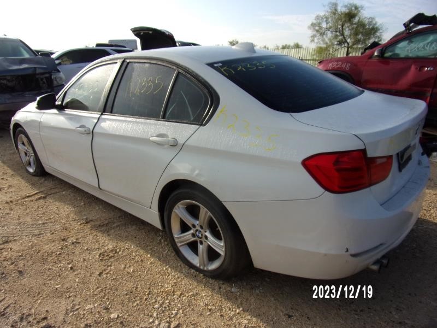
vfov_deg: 56.8
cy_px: 164
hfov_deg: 71.6
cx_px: 218
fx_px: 303
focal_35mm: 24
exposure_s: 1/850
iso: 80
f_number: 3.3
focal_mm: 4.3
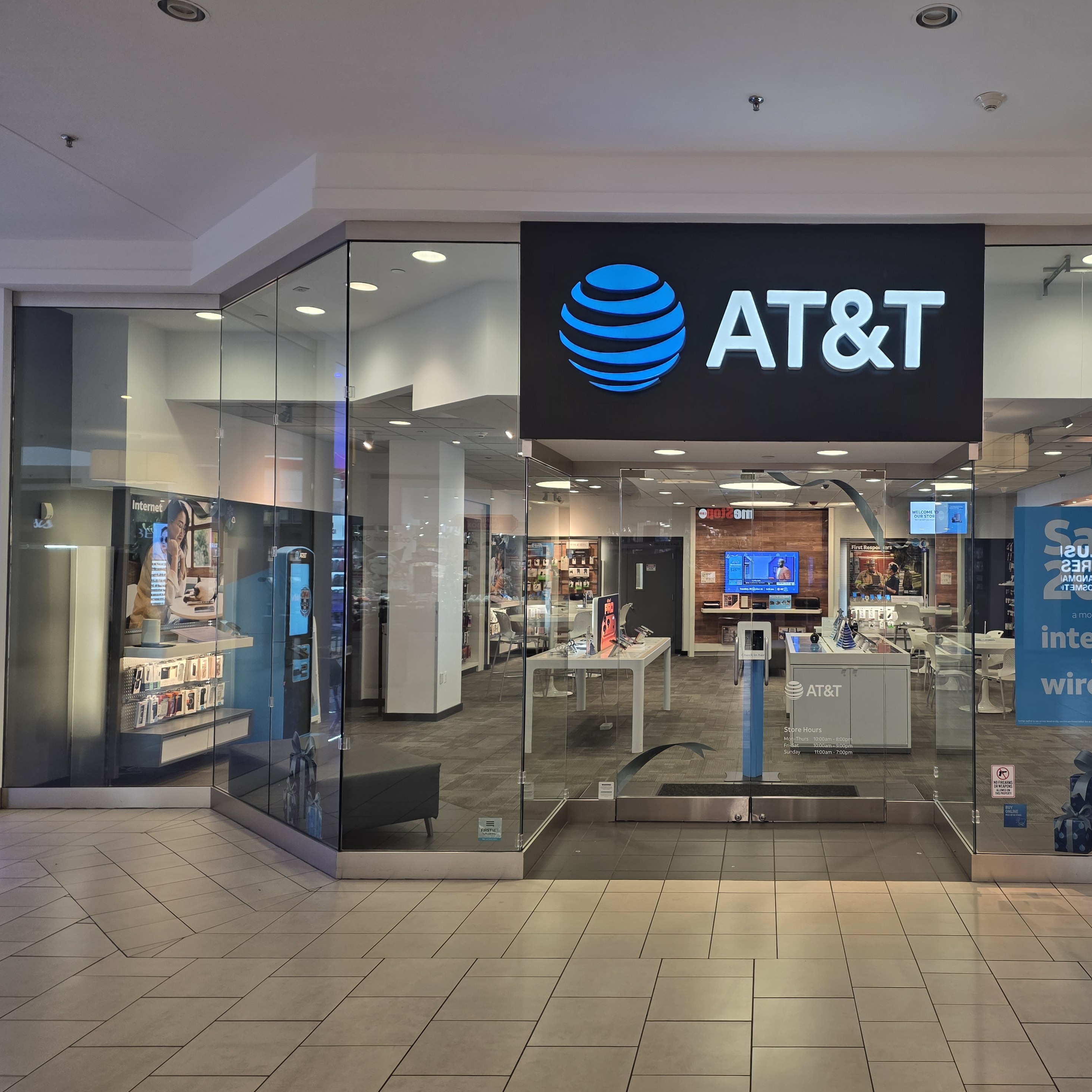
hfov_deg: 55.9
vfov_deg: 57.3
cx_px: 745
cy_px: 537
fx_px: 999
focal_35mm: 28
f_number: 1.7
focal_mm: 6.3
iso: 160
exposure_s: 1/120
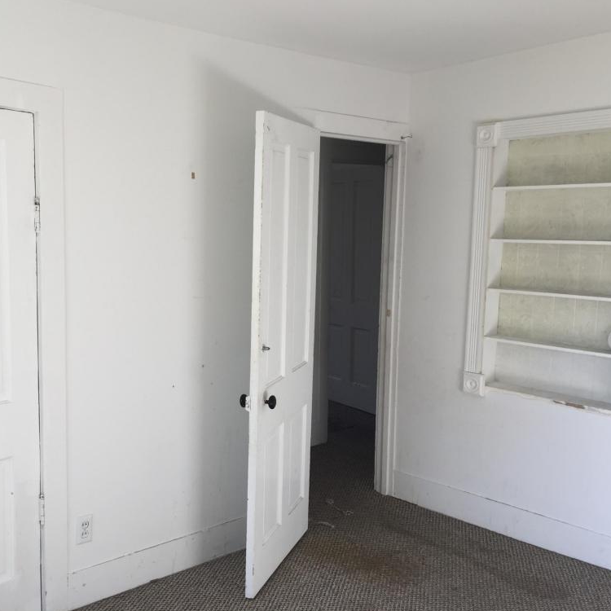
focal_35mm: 35
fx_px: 699
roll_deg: +0.4
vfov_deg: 47.2
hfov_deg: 46.7
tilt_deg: -8.1
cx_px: 217
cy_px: 309
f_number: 2.2
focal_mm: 4.15
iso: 32
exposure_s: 1/126
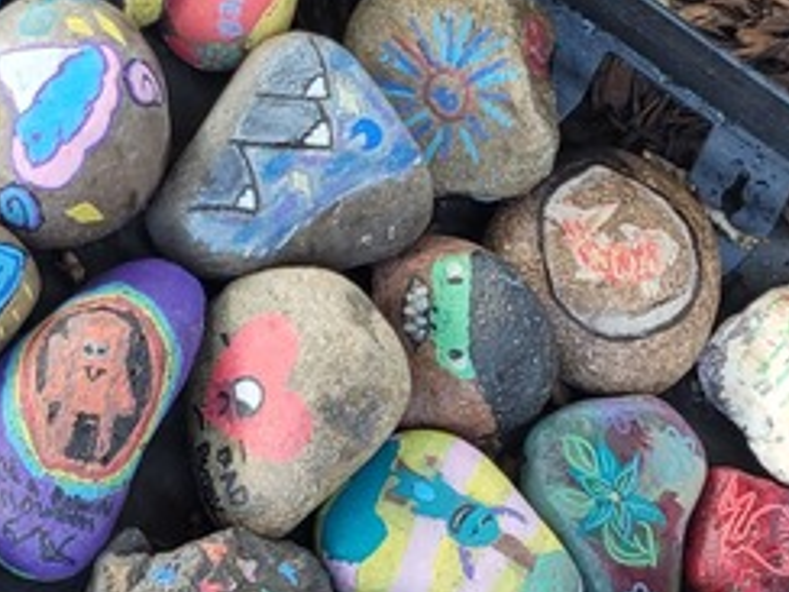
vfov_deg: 11.8
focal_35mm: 109
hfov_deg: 17.9
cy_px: 1271
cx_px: 614
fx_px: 2484
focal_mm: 5.4
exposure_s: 1/120
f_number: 1.8
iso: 80
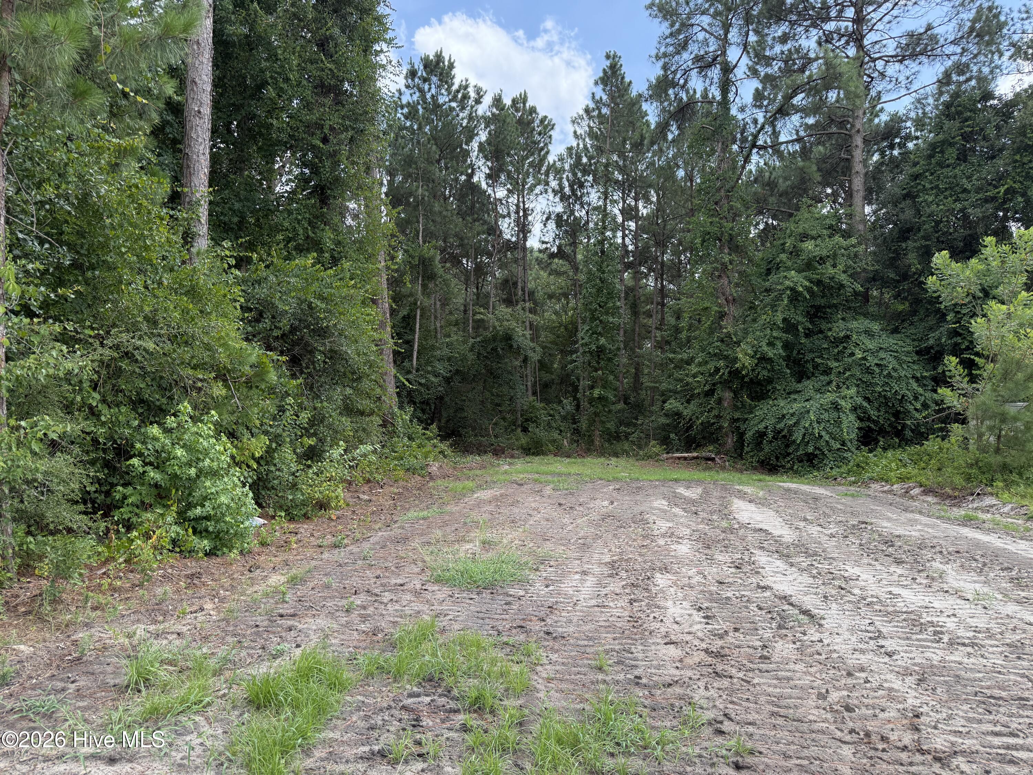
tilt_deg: +3.8
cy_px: 388
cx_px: 516
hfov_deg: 71.6
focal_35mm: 24
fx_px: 716
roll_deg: -0.1
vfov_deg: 56.8
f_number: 1.78
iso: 100
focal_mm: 6.76
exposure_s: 1/1192
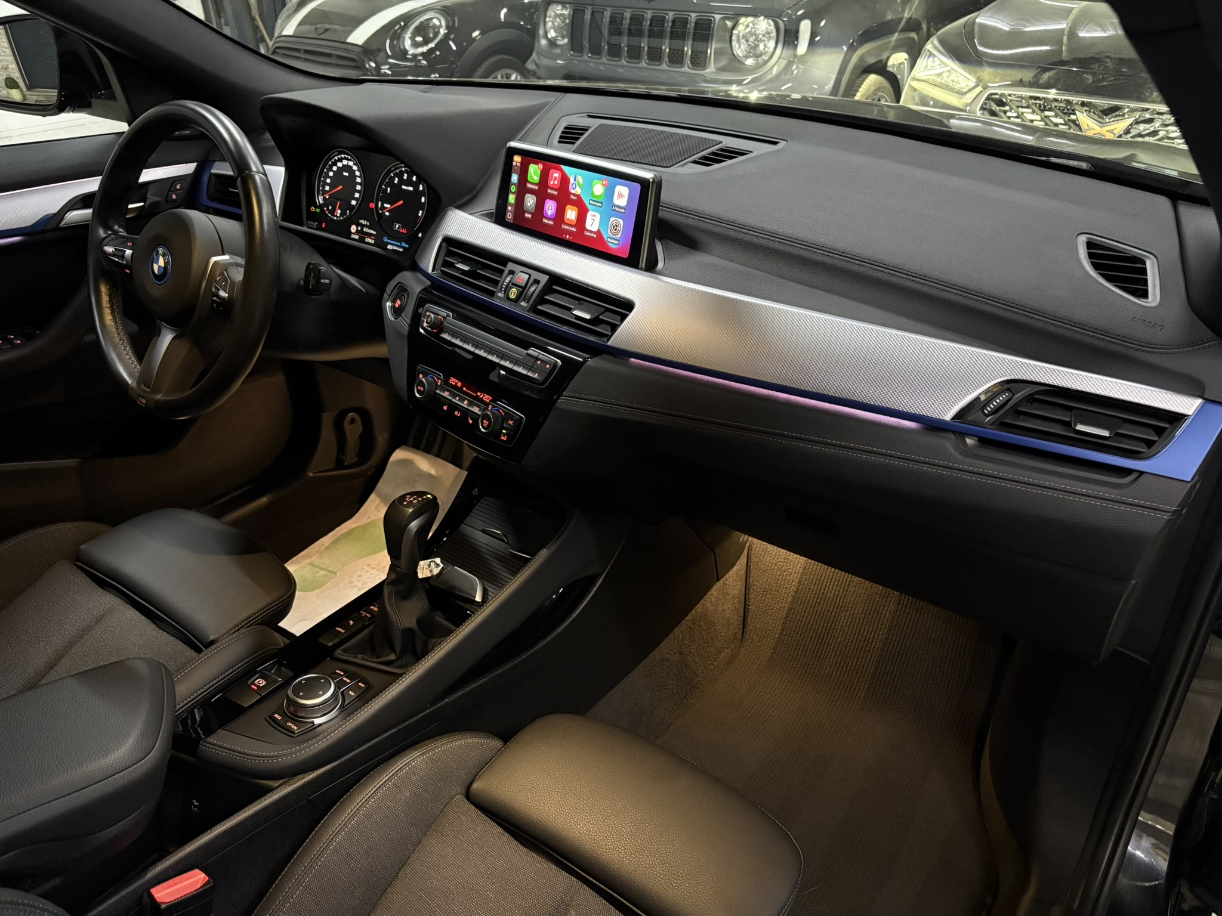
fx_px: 918
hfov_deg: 67.3
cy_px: 458
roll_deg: +0.3
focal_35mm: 26
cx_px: 611
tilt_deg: -29.7
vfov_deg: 53.1
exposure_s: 1/29
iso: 800
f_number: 1.6
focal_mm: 5.96
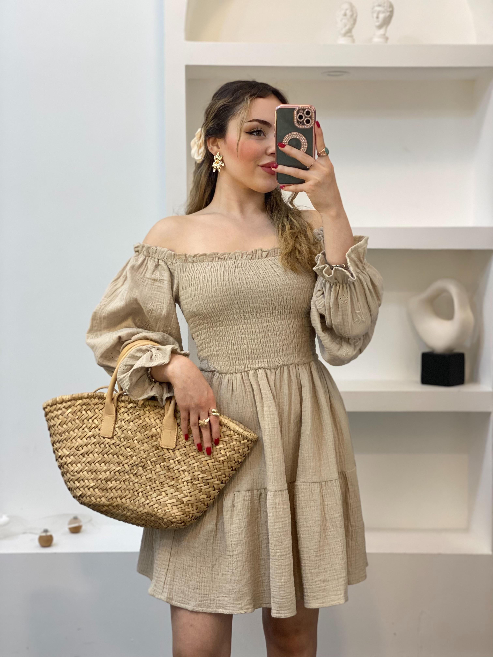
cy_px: 328
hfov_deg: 28.0
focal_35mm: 52
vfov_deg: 36.8
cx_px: 246
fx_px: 987
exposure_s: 1/122
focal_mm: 6
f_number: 2
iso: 100
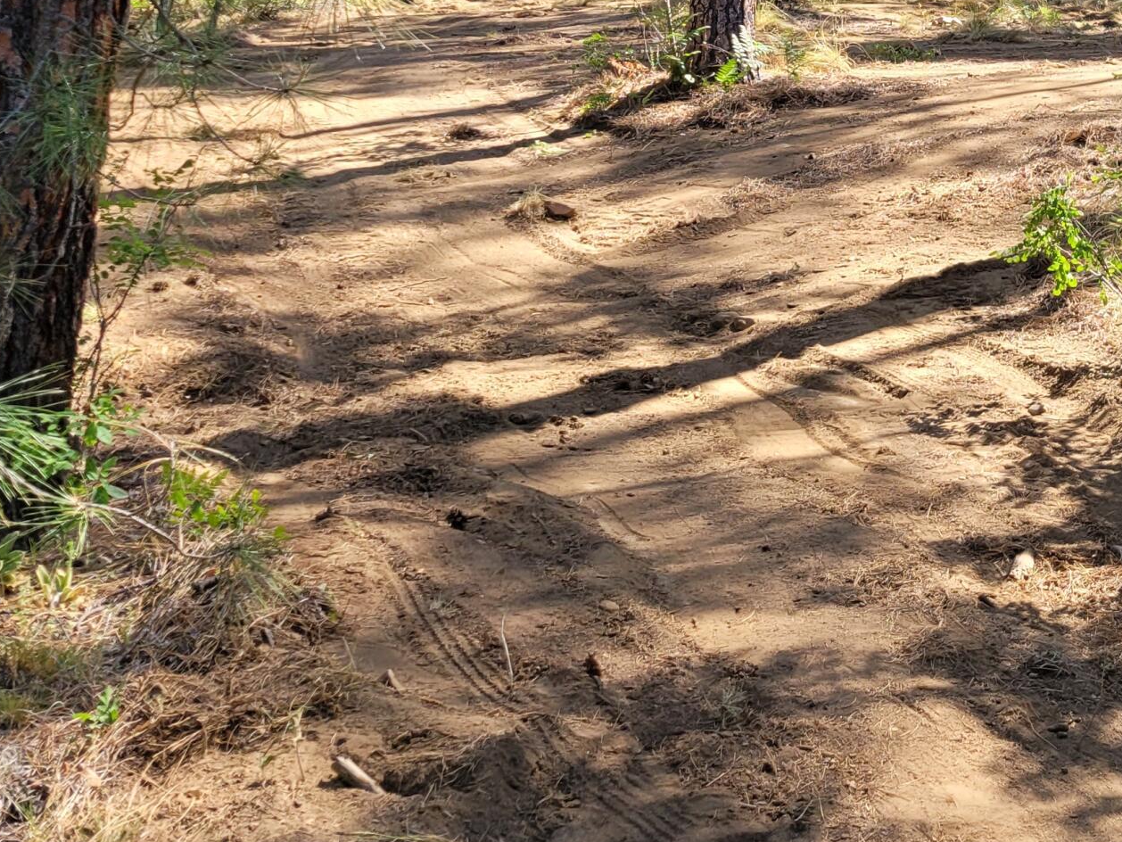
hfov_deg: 30.2
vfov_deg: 22.3
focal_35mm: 62
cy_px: -102
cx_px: 953
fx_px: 2010
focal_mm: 5.4
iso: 40
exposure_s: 1/379
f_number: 1.8
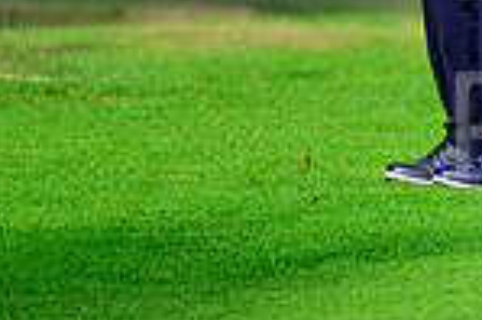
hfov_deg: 1.3
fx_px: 20850
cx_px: 873
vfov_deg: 0.9
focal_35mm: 1559
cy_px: -24
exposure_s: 1/2000
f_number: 5.6
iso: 640
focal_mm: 400
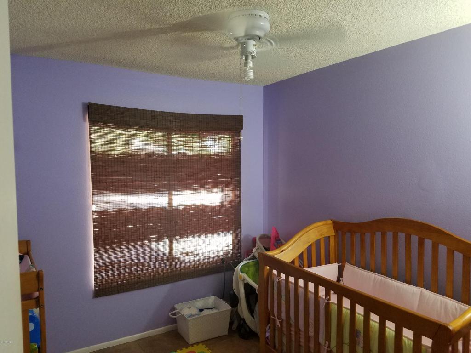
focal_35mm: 26
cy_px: 176
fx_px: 354
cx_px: 236
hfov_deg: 67.3
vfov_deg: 53.1
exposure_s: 1/20
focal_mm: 4.2
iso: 250
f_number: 1.7
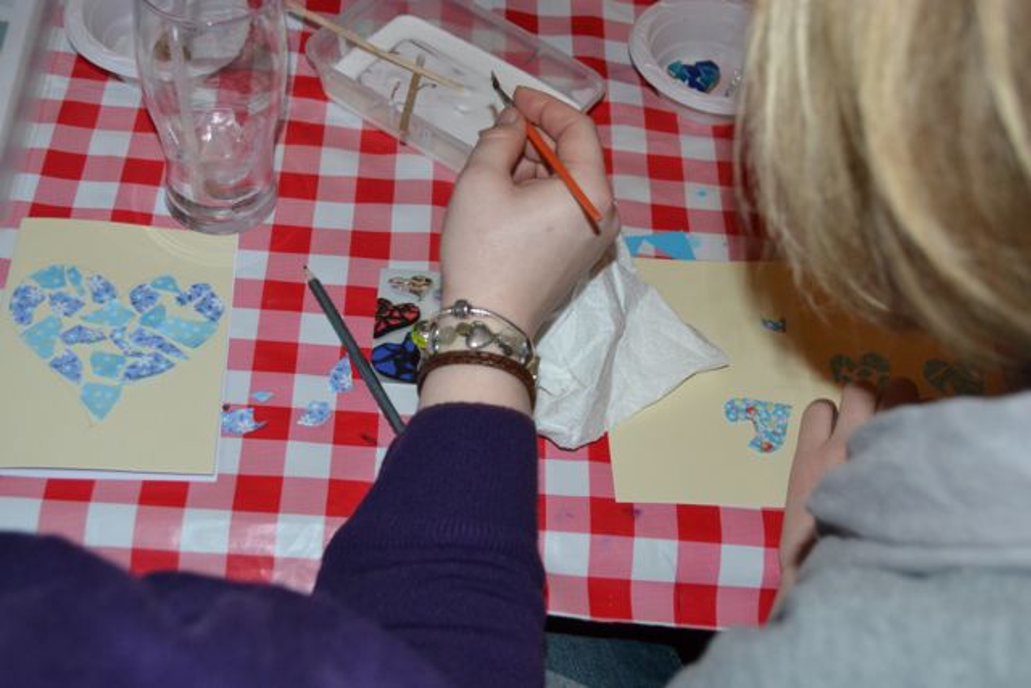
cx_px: 516
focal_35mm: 45
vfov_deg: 29.9
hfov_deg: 43.6
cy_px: 344
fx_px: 1289
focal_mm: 30
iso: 1400
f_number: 4.5
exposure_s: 1/60
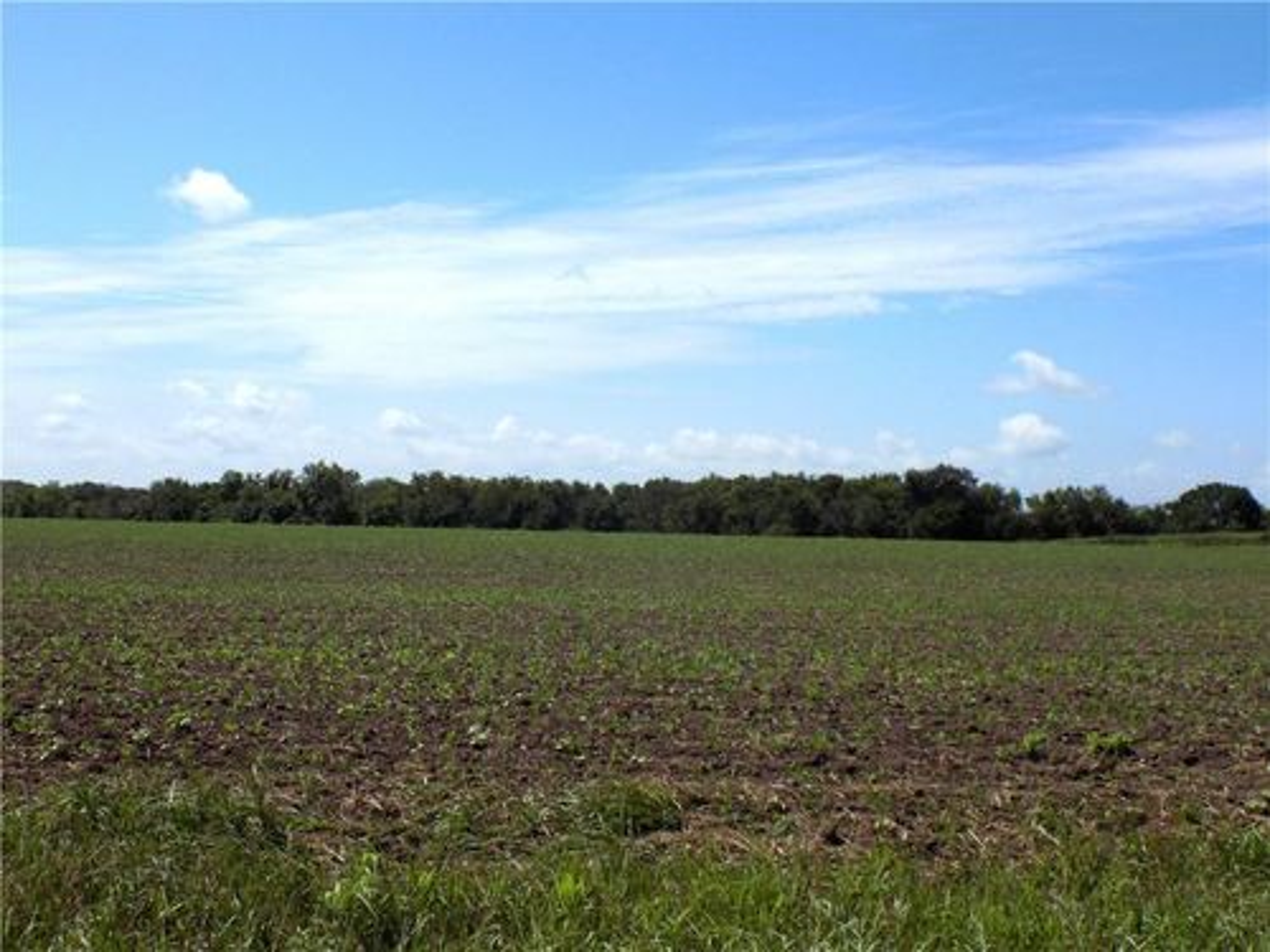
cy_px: 476
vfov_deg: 31.5
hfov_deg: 41.2
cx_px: 635
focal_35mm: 46
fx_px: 1688
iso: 80
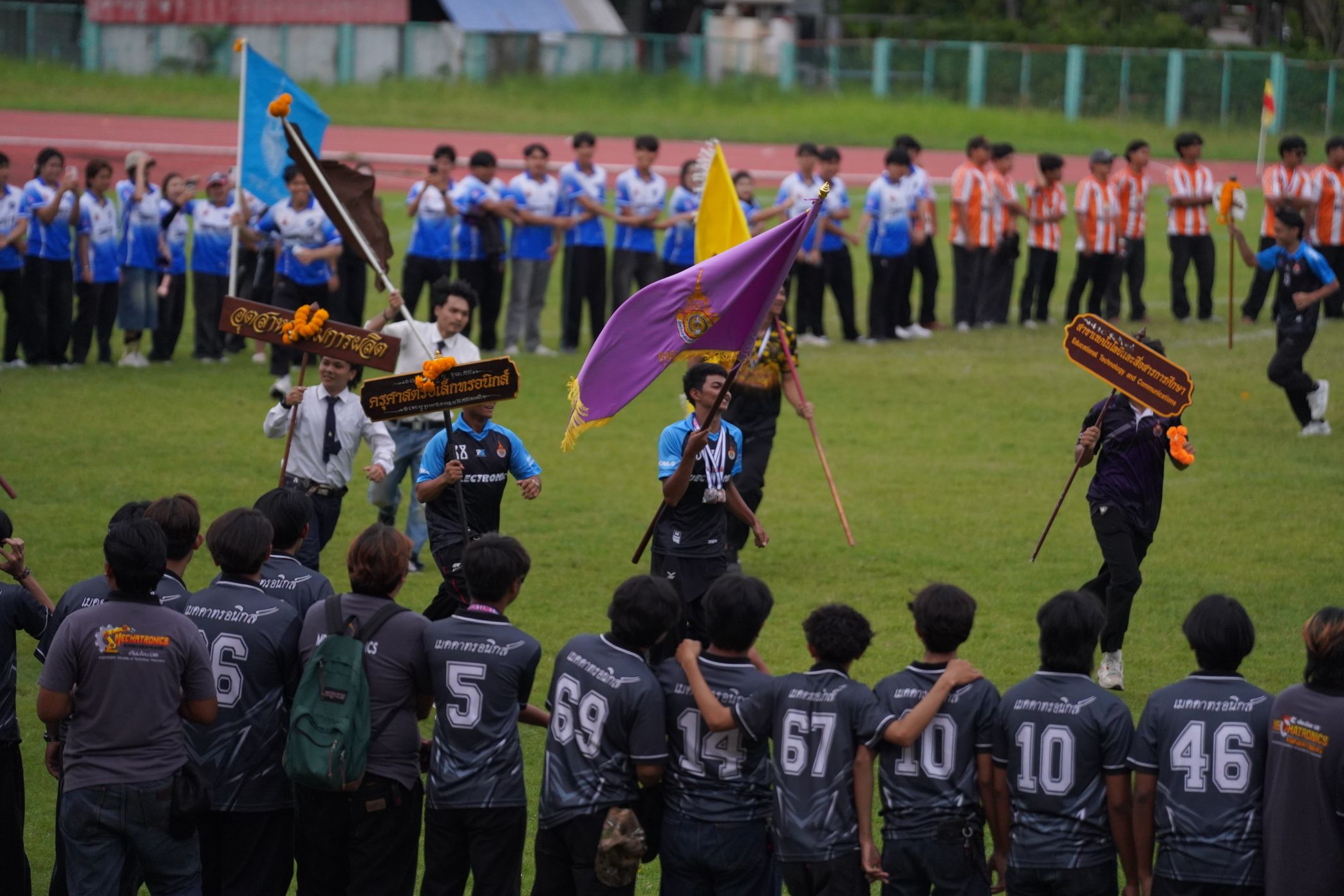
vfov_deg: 6.8
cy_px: 446
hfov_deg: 10.2
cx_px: 669
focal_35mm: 201
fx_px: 7503
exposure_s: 1/3200
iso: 2500
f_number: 2.8
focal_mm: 200
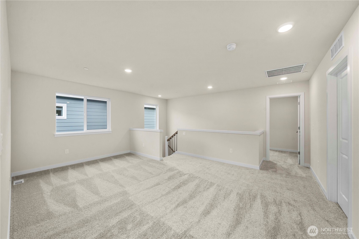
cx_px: 180
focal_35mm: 13
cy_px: 120
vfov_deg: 85.4
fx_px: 130
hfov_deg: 108.3
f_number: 8
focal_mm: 13
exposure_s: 1/60
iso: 500
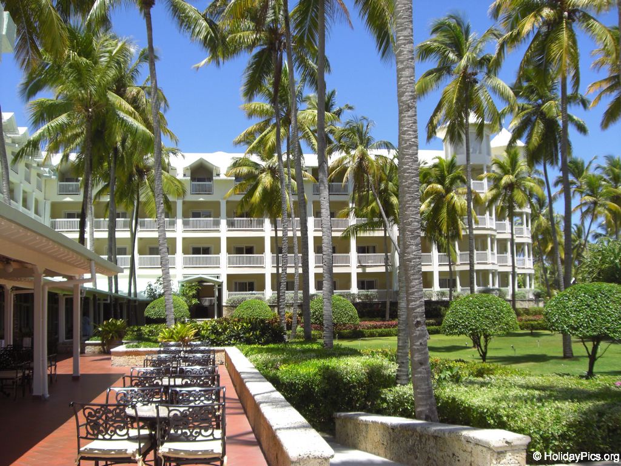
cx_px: 310
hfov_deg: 49.0
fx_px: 682
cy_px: 233
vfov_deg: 37.7
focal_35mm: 38
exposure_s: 1/800
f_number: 2.7
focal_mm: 6.2
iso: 64
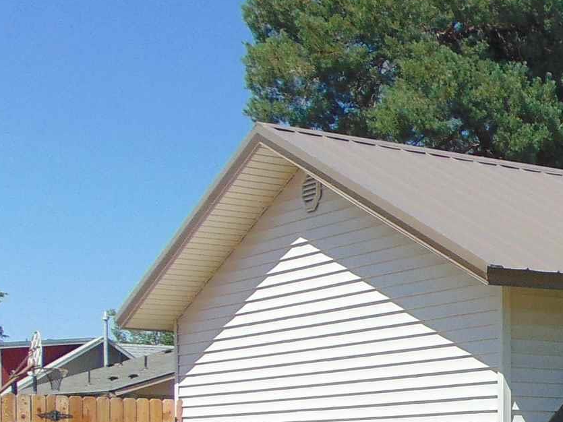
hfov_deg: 19.1
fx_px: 1496
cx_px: 802
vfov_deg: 15.5
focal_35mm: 92
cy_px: 486
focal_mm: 4.5
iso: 80
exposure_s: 1/250
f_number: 7.7
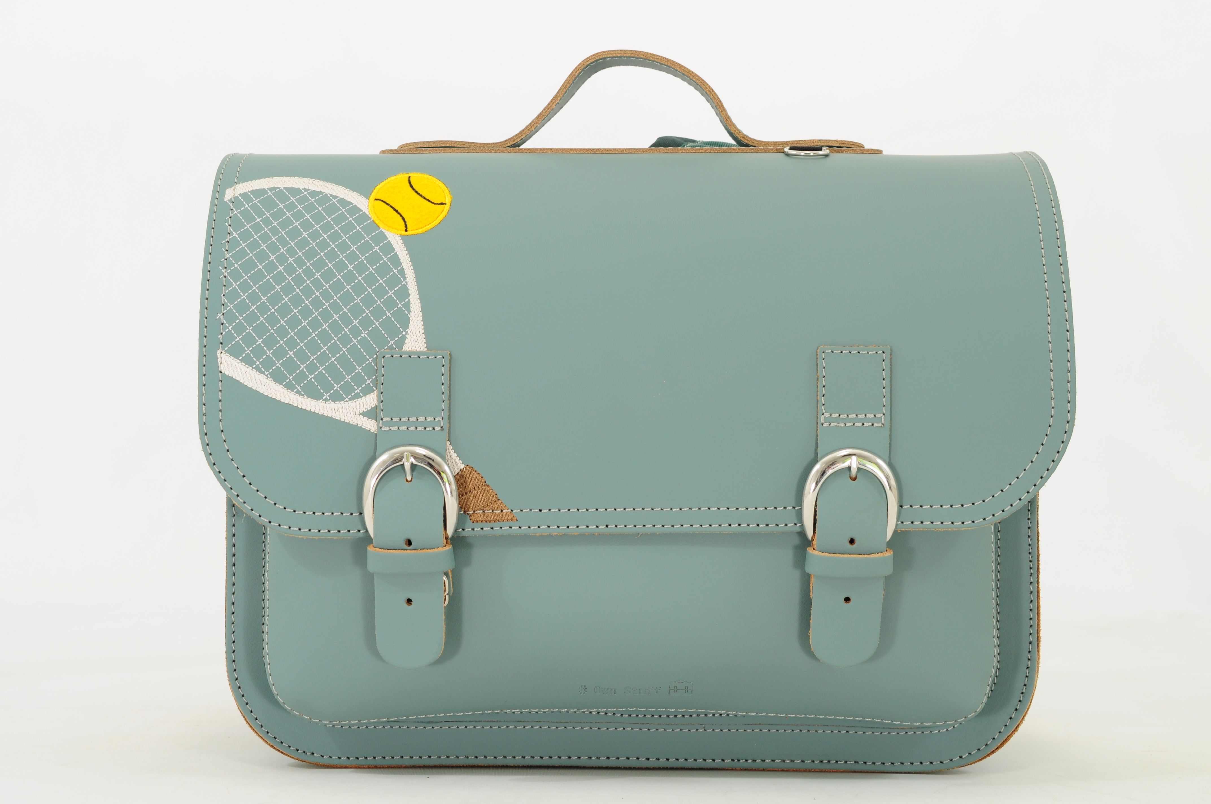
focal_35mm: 54
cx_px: 606
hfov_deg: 36.9
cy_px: 402
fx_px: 1814
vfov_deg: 25.0
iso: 200
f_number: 9
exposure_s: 1/25
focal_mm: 36
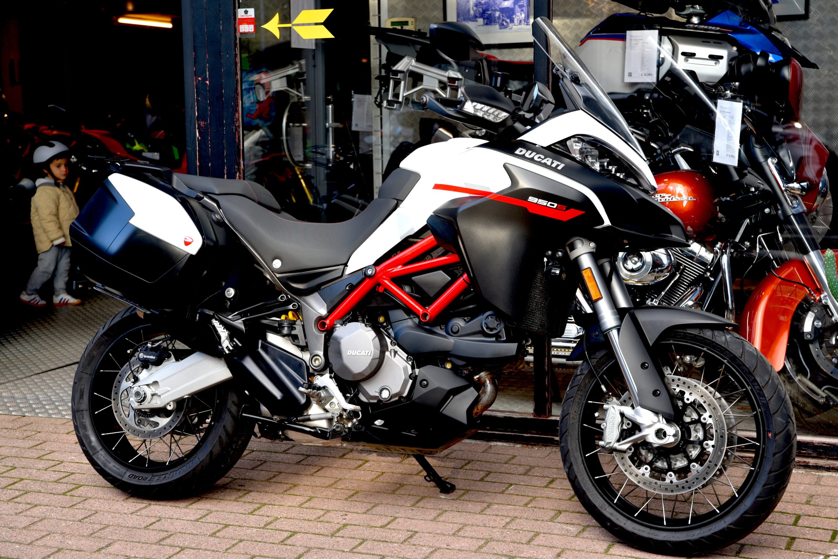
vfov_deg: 20.6
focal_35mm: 66
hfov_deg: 30.5
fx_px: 1537
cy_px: 280
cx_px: 419
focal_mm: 66
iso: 200
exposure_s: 1/100
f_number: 5
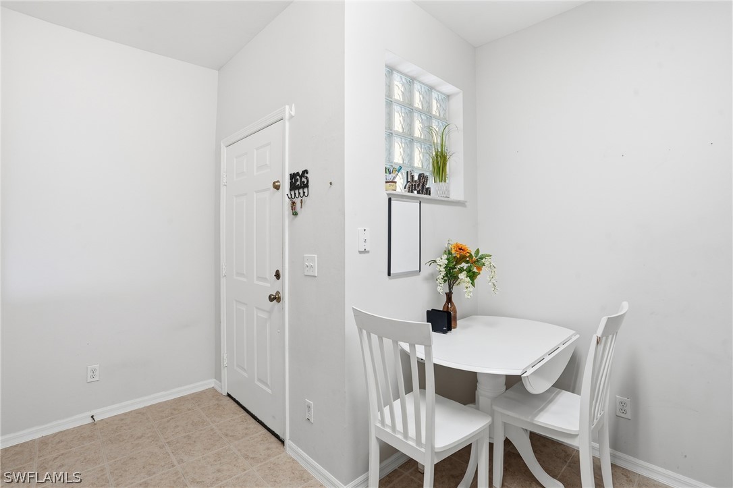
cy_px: 244
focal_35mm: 16
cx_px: 366
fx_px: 326
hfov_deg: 96.8
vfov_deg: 73.7
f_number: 9
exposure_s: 1/30
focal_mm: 16
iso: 400
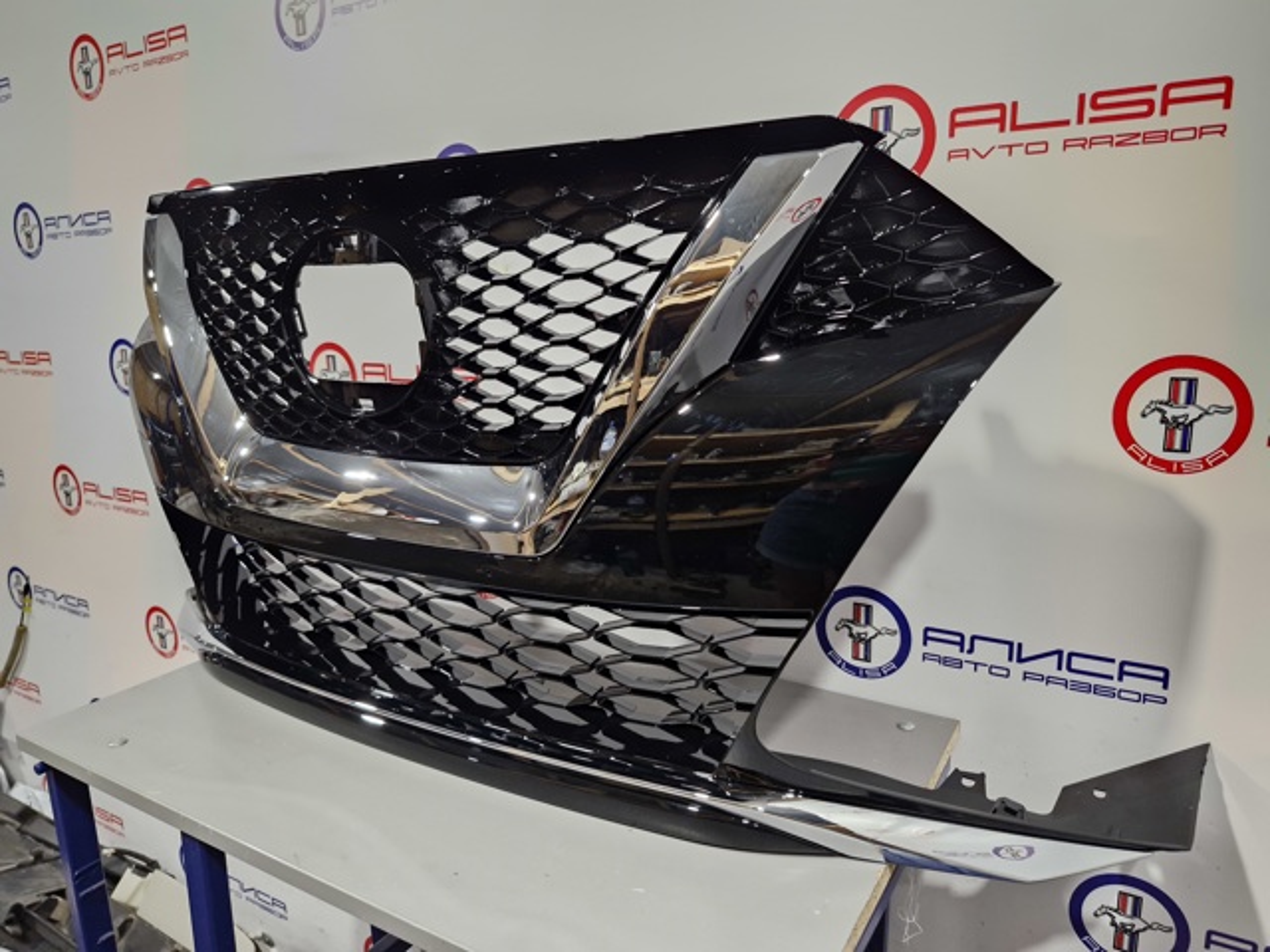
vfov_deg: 58.9
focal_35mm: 23
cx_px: 635
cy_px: 476
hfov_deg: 73.9
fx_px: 844
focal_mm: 5.54
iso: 640
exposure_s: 1/100
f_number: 1.8
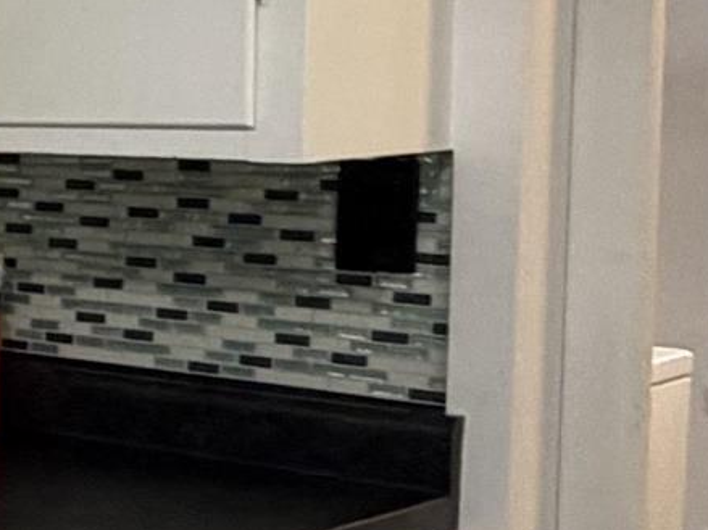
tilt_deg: -3.1
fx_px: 2004
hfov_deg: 14.3
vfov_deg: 15.1
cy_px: 217
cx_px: -948
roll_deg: +1.1
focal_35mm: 98
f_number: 2.2
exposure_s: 1/60
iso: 200
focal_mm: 2.22
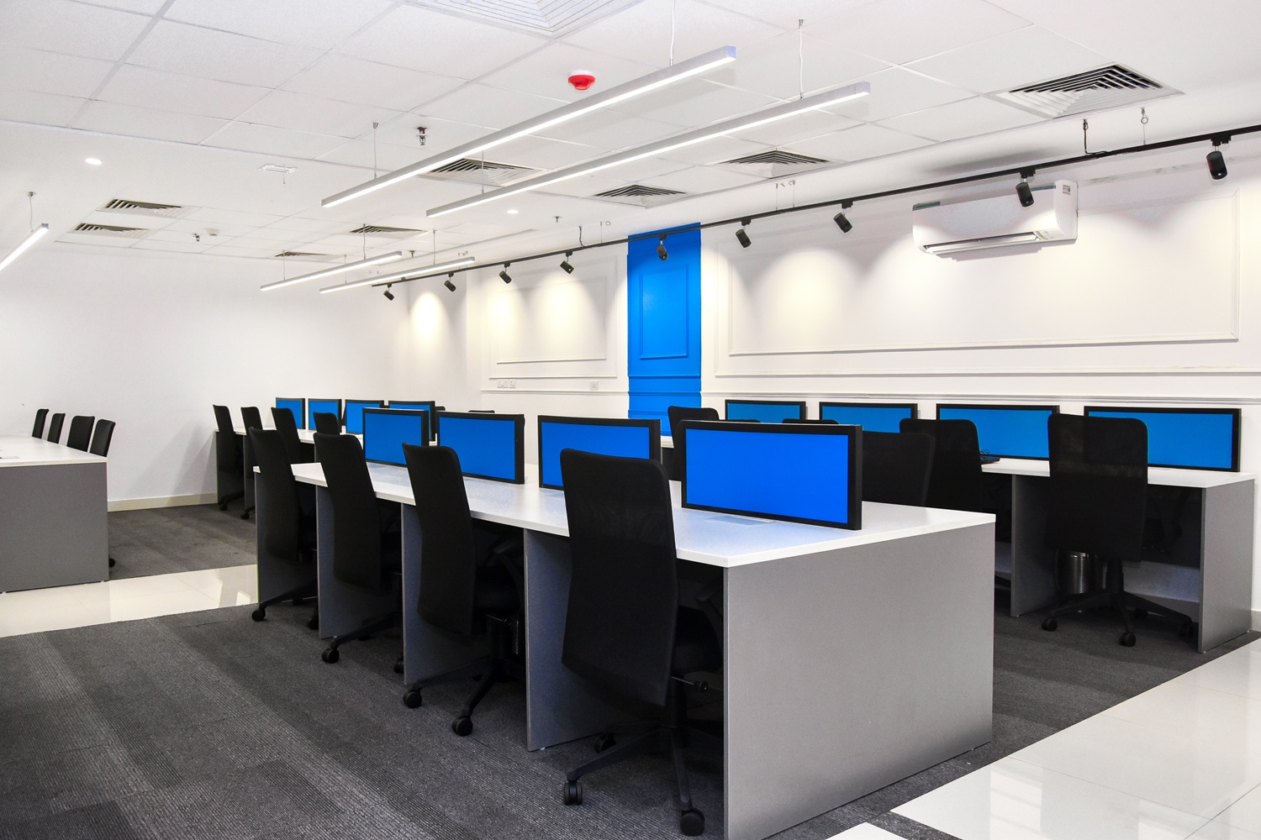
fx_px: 946
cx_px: 630
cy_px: 420
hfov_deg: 67.4
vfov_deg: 47.9
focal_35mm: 27
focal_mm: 18
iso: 640
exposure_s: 1/125
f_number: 5.6
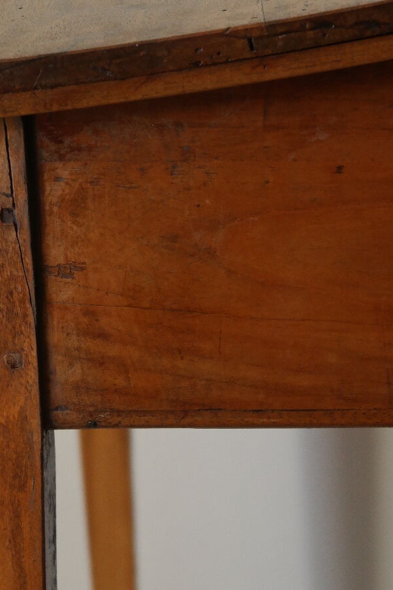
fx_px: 2441
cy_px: 262
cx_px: 177
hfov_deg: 9.2
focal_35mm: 149
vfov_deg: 13.8
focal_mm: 50
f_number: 5.6
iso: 800
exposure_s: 1/50
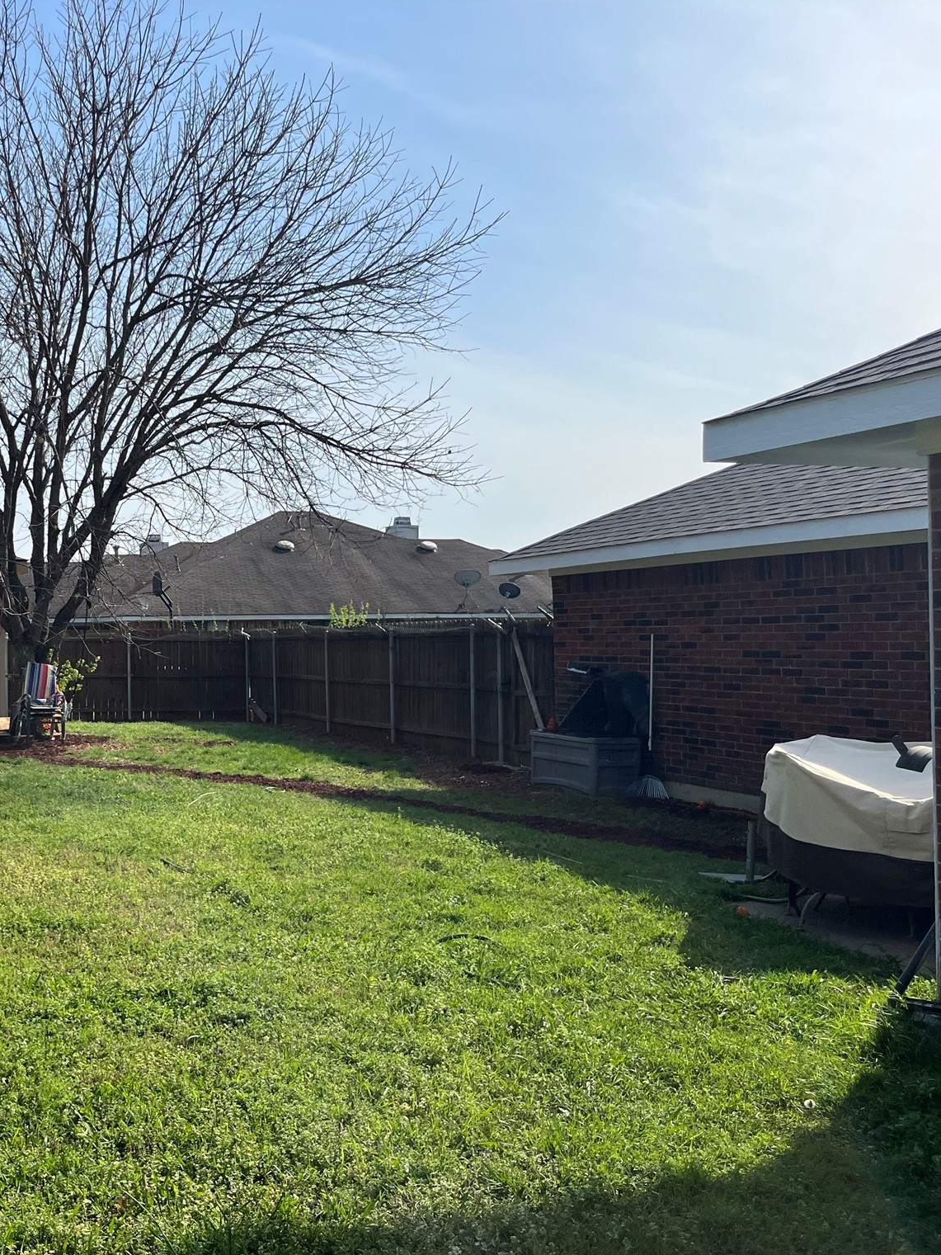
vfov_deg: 52.6
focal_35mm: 35
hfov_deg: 38.4
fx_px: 1268
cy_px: 629
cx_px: 124
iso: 50
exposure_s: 1/4149
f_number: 1.6
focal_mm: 5.1
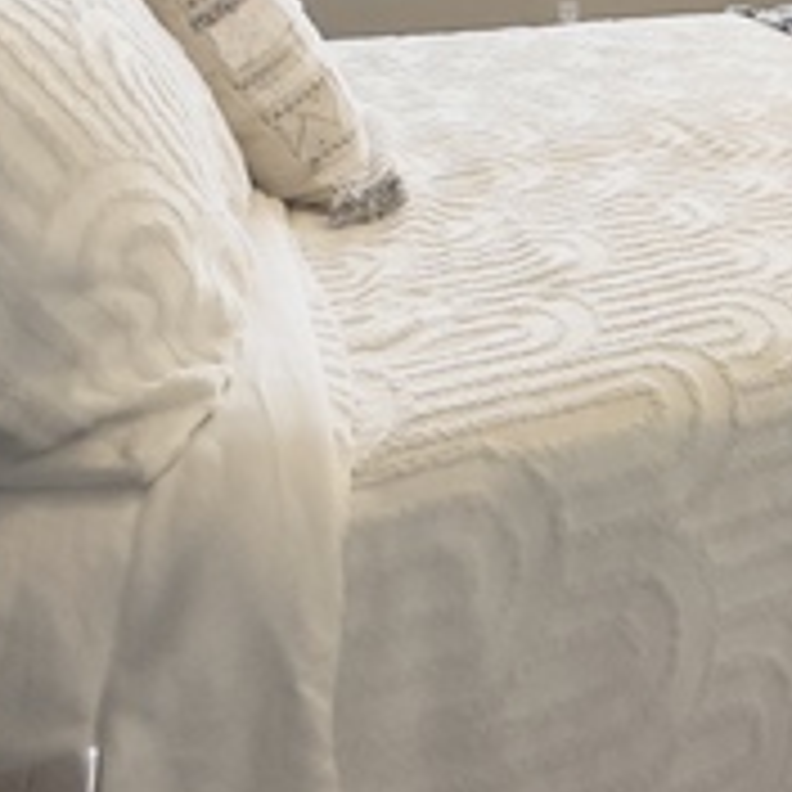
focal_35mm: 47
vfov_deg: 31.2
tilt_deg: -2.0
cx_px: 1001
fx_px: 1217
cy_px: -122
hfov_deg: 29.7
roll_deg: -1.3
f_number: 2.2
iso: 200
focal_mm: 2.22
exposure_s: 1/120
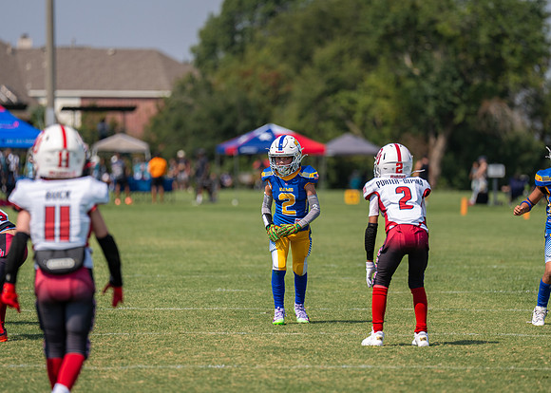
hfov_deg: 7.5
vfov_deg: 5.4
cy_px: 201
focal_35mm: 267
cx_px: 311
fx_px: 4176
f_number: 2.8
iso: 100
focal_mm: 200
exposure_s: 1/2500
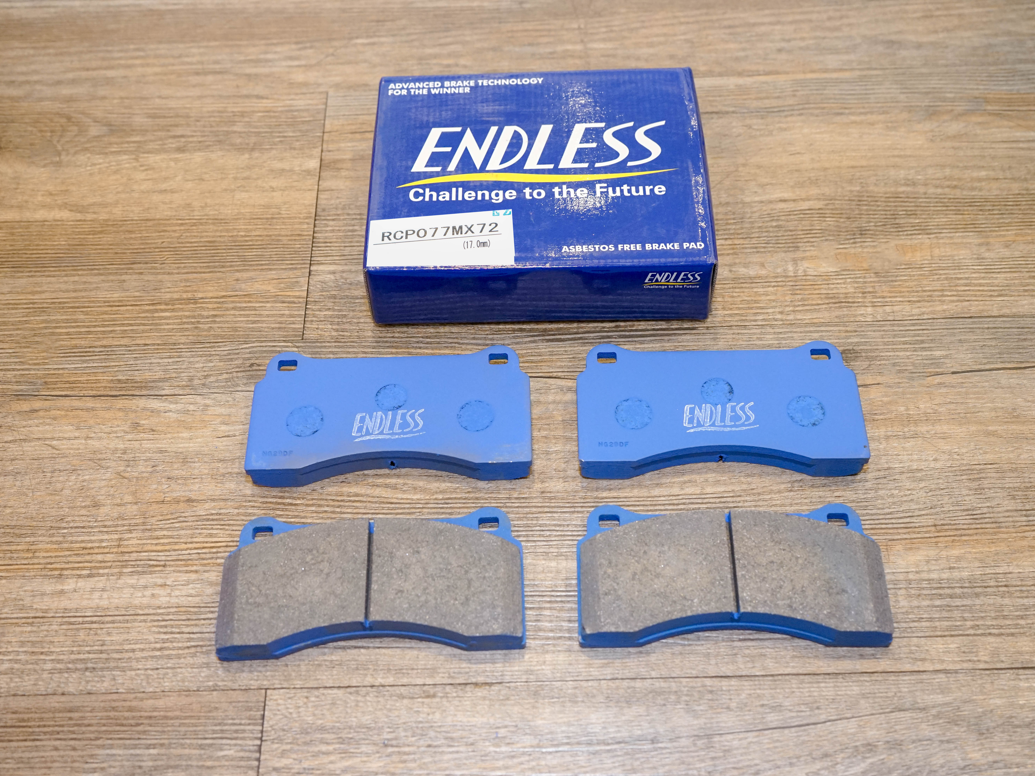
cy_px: 388
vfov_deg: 36.8
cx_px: 515
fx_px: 1166
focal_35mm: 39
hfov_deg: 47.9
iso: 2500
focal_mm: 36
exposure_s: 1/50
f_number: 5.6
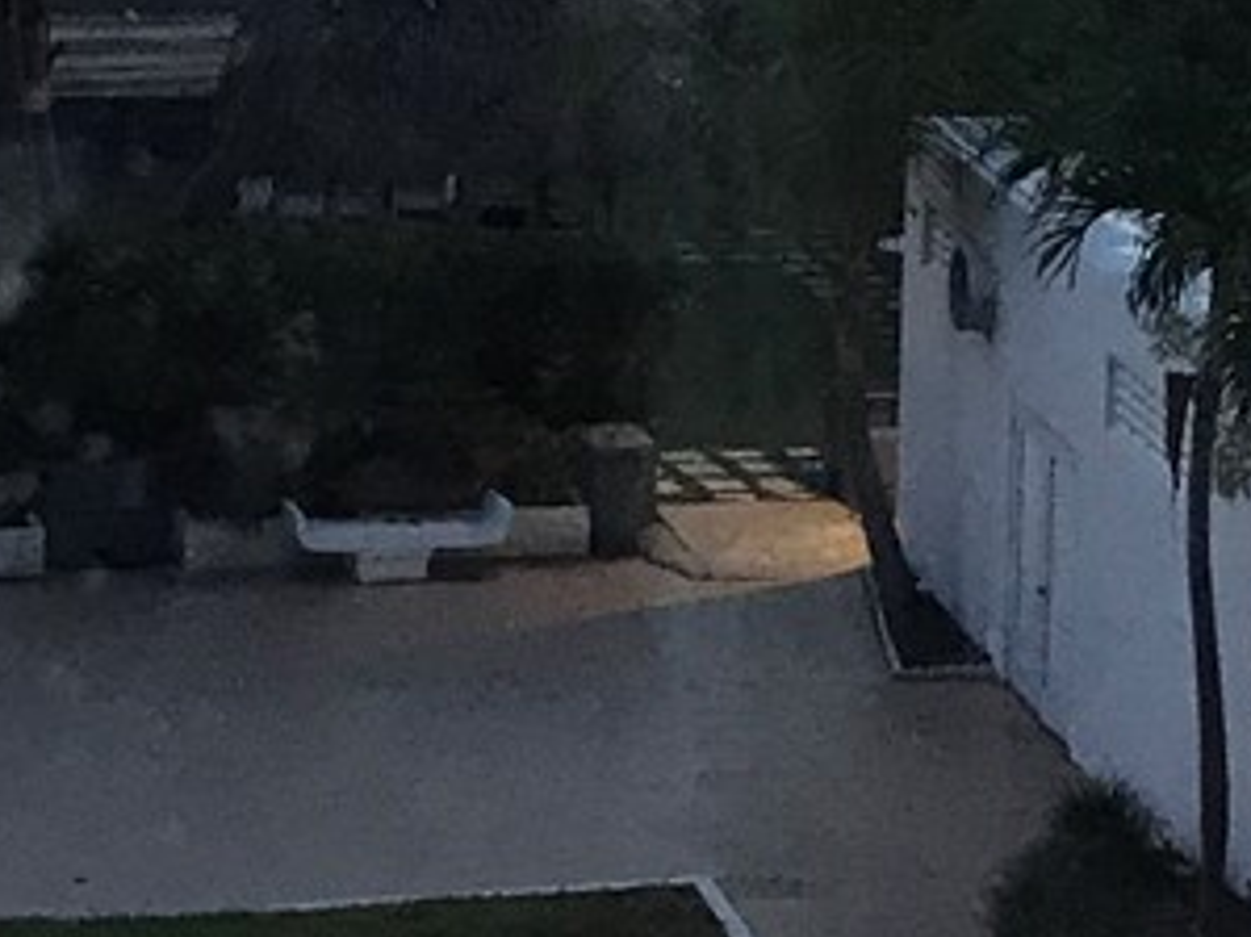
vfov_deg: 9.4
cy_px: -795
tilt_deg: +0.6
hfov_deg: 13.2
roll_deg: -0.8
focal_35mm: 150
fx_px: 5419
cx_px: 582
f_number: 1.8
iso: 40
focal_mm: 3.99
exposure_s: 1/24
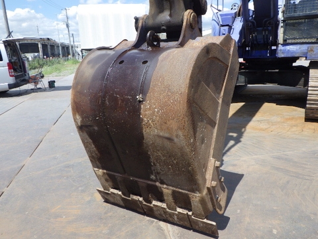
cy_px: 120
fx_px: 257
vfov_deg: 49.7
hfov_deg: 63.4
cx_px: 159
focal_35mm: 28
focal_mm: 5
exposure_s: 1/800
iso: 125
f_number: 4.2
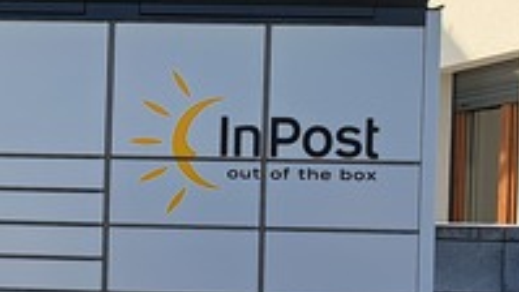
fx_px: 1266
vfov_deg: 13.1
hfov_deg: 20.8
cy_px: 218
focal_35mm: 92
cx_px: -177
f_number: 1.8
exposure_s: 1/1248
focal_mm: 5.23
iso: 50
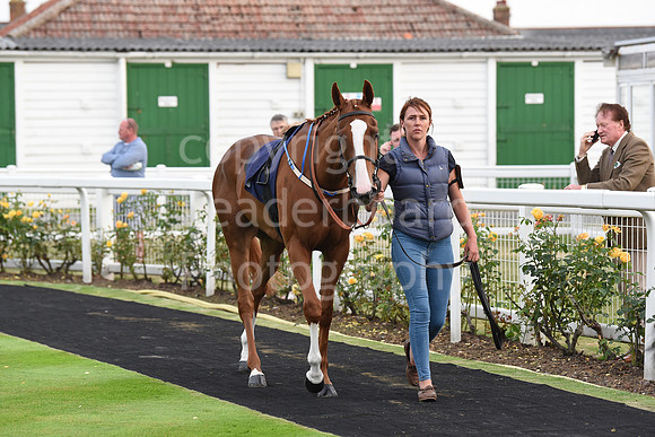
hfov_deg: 14.7
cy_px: 218
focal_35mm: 140
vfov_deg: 9.8
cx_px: 328
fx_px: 2548
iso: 1600
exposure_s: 1/800
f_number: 4.5
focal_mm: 140
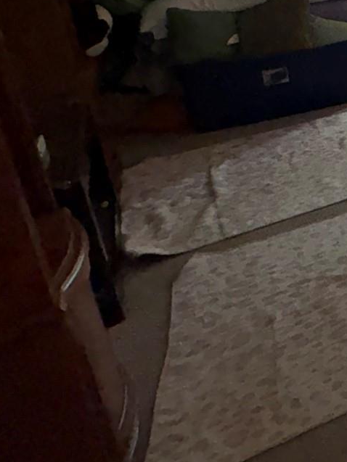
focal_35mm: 45
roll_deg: +0.6
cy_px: 15
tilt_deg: -13.6
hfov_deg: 18.1
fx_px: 601
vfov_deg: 38.1
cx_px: 728
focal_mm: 2.22
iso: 64
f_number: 2.2
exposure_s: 1/60
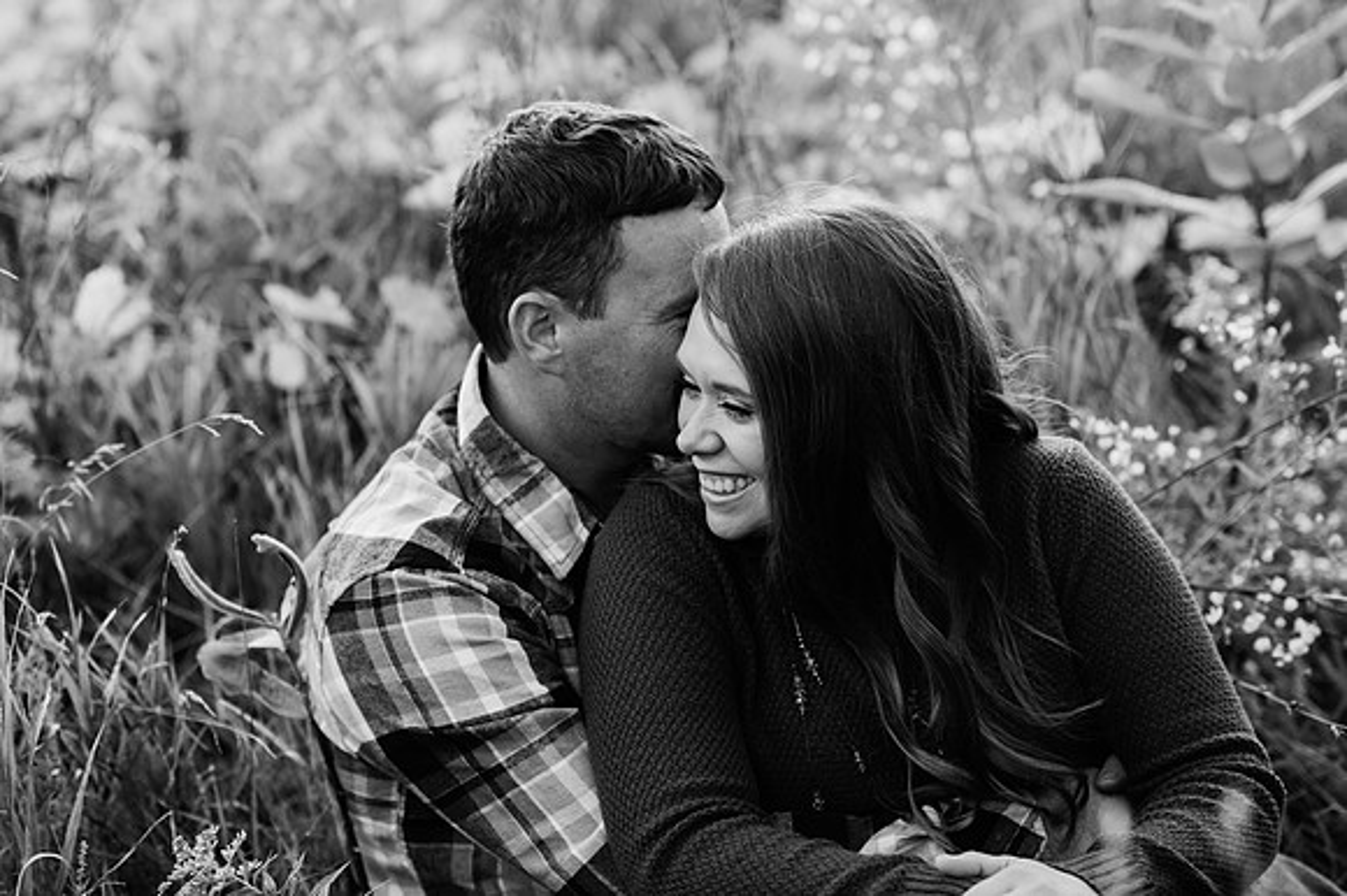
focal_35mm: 95
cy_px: 402
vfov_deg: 14.4
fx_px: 3540
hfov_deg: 21.5
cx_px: 636
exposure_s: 1/200
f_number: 2.5
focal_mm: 85
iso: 500
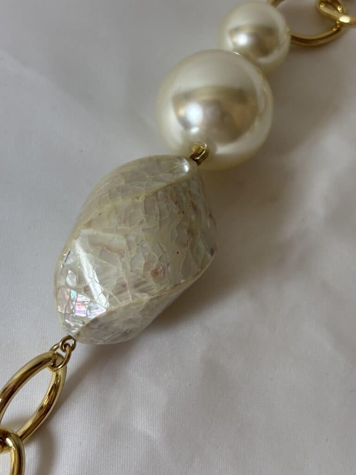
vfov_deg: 36.8
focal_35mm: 52
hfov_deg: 28.0
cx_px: 178
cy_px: 238
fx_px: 713
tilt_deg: -69.4
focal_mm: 5.96
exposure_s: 1/135
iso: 32
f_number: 1.6
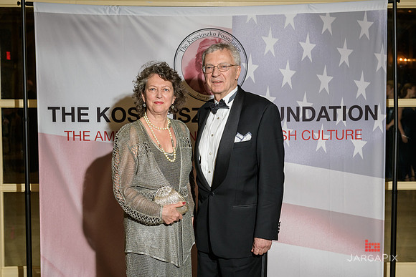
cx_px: 208
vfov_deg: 24.6
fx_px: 636
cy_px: 138
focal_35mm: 55
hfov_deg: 36.2
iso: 800
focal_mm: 55
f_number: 5
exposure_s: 1/100
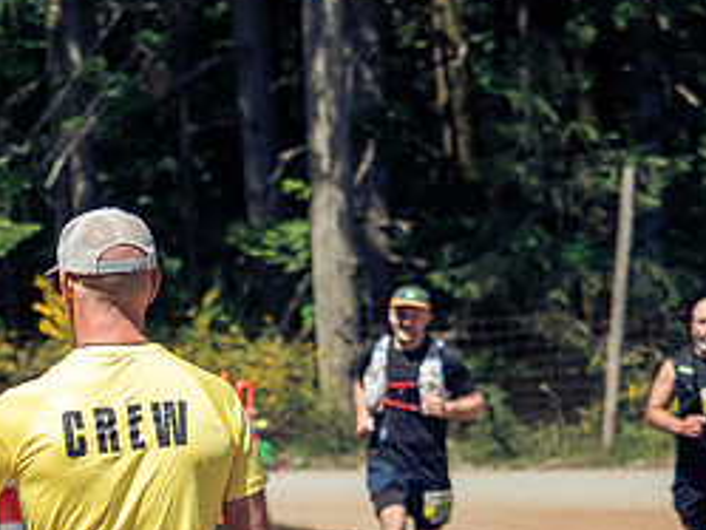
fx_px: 5224
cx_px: -91
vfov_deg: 5.8
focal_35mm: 256
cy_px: 574
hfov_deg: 7.7
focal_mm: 55
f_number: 2.8
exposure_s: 1/3200
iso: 250
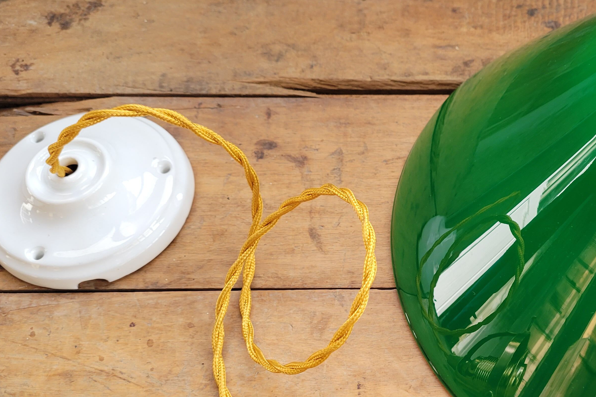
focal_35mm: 46
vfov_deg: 29.0
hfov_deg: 41.1
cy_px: 274
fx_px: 761
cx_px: 469
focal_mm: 5.4
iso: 125
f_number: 1.8
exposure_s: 1/100
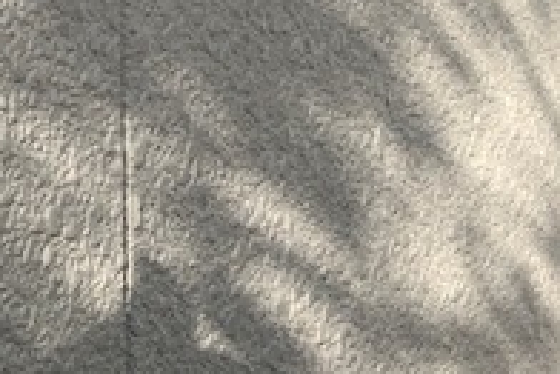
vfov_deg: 13.6
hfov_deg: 20.2
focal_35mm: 95
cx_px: -91
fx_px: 1479
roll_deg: +0.6
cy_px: -186
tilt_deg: -1.0
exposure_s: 1/1799
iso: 20
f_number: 1.8
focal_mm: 3.99
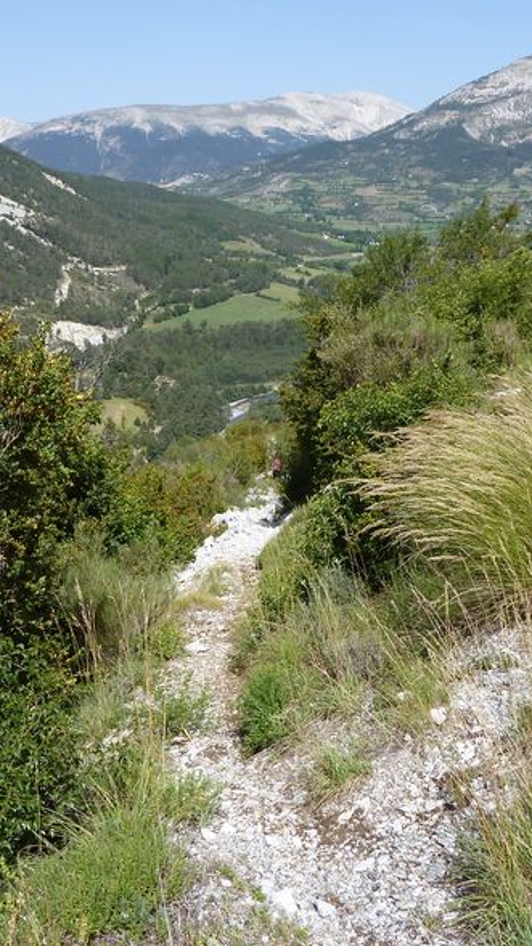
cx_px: 244
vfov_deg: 54.0
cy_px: 471
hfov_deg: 32.0
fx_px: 929
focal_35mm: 37
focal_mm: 4.1
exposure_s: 1/400
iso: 80
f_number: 4.5
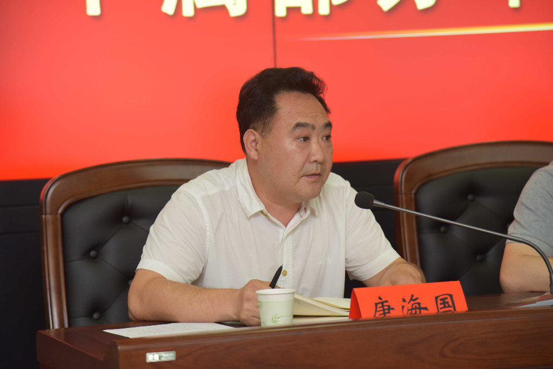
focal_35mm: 120
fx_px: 1843
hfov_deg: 17.1
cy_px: 184
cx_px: 276
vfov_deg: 11.4
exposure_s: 1/80
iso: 800
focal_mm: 120
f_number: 4.5
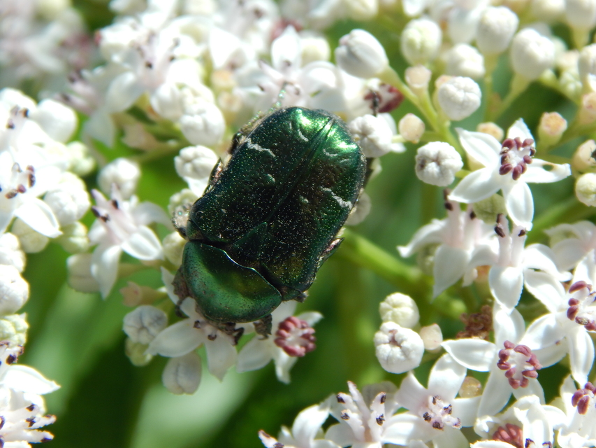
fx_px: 1791
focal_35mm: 104
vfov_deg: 14.2
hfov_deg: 18.9
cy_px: 224
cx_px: 298
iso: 125
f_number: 4.5
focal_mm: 18.7
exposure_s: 1/800
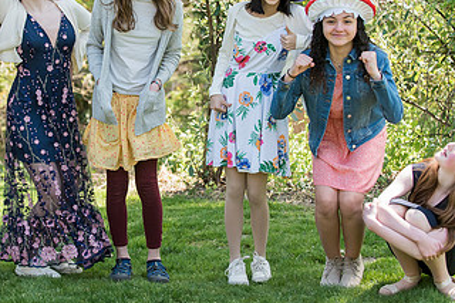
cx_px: 115
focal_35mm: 127
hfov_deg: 16.1
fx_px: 1604
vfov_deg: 10.8
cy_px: 95
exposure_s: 1/1000
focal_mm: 70
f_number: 4
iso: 800
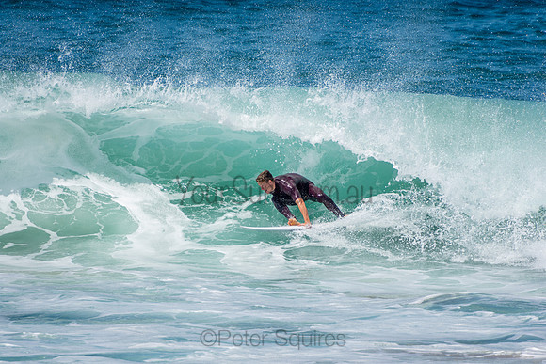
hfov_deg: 3.4
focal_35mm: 600
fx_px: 9102
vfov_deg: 2.3
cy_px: 182
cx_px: 273
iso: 280
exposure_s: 1/2000
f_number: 5.6
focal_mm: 400
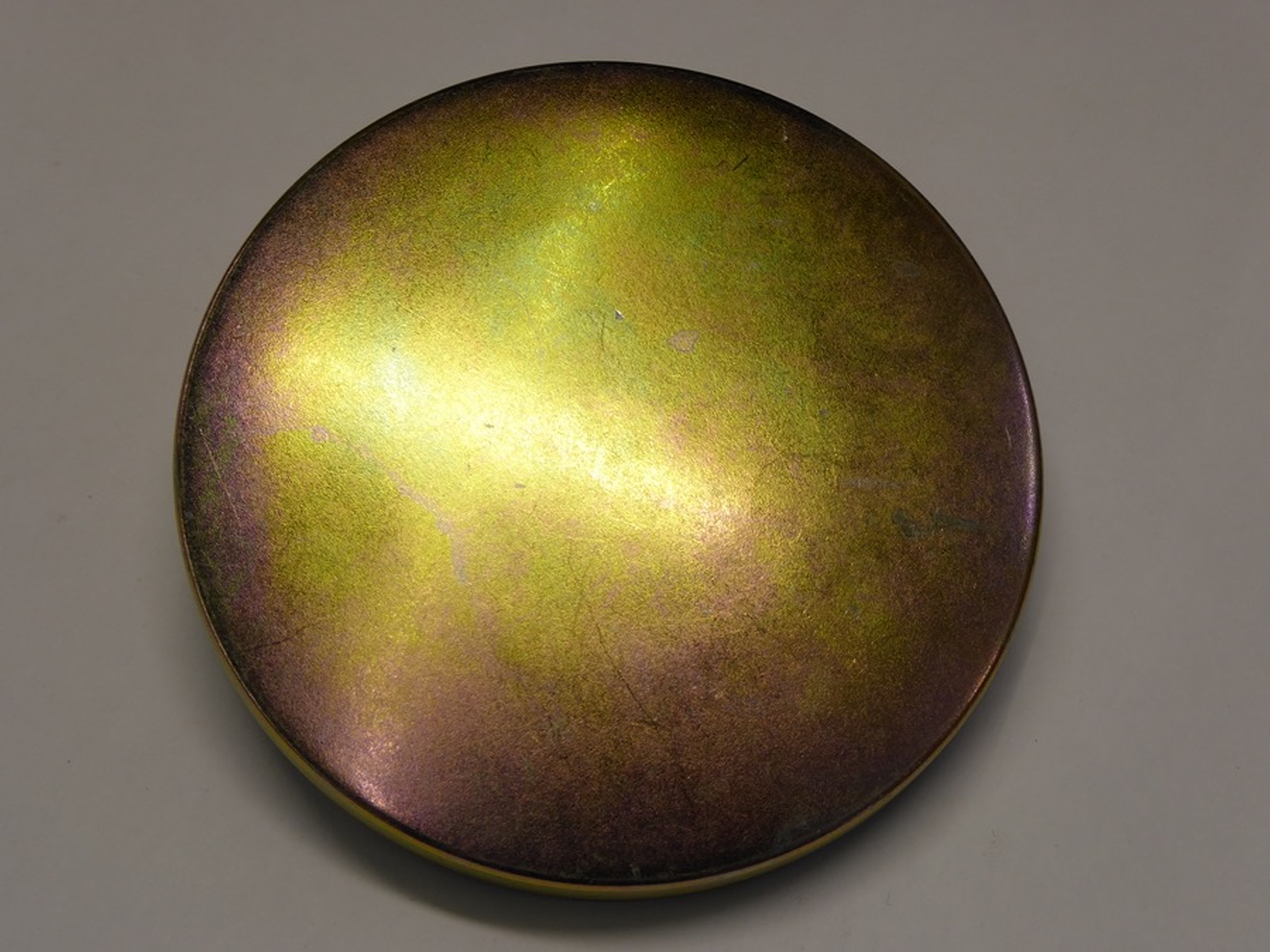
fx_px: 2568
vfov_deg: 21.0
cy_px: 476
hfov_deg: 27.8
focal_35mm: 70
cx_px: 635
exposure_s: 1/25
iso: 80
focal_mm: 12.5
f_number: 4.5
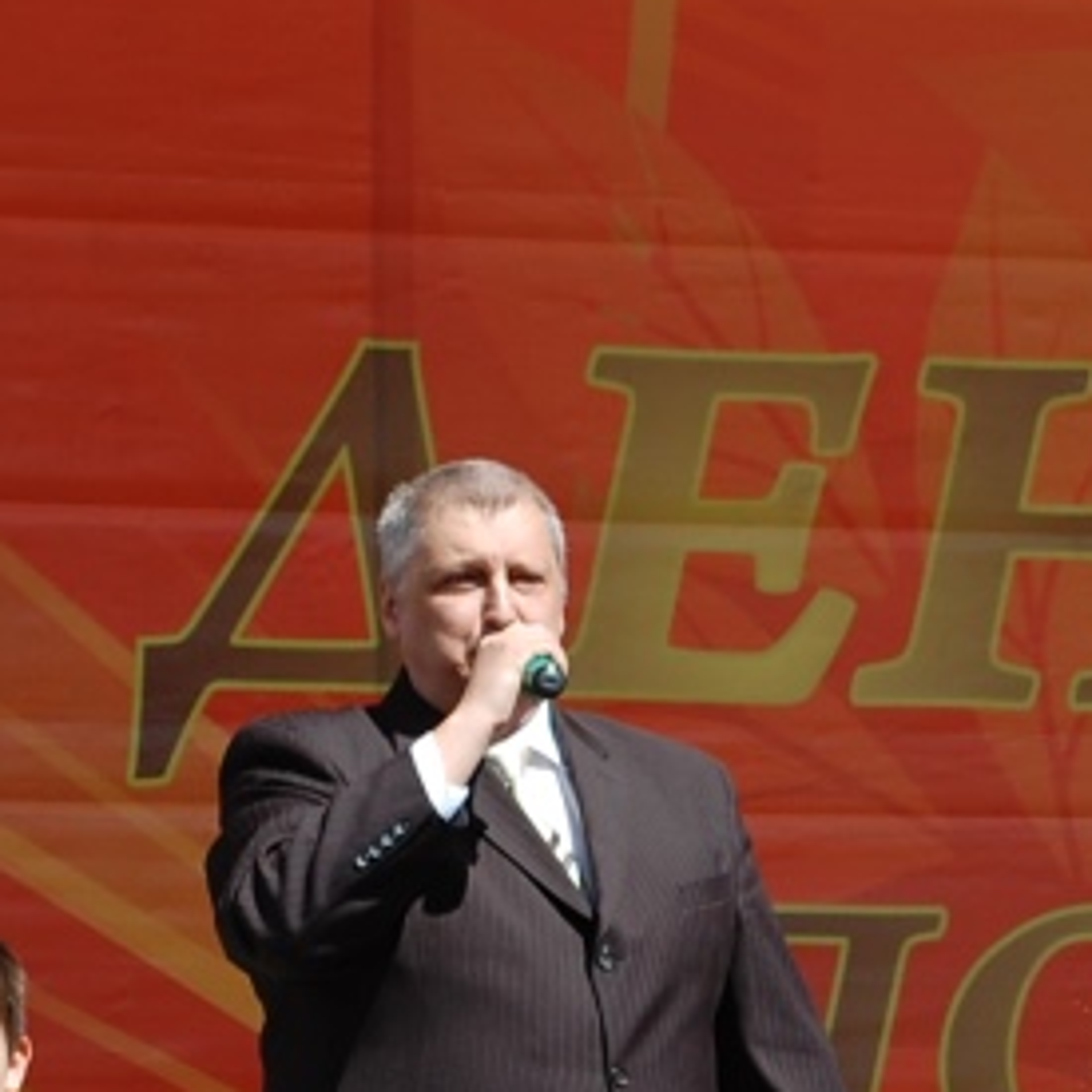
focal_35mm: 261
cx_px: 445
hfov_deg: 6.7
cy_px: 955
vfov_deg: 6.7
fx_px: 9300
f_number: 9
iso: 200
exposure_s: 1/250
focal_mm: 55
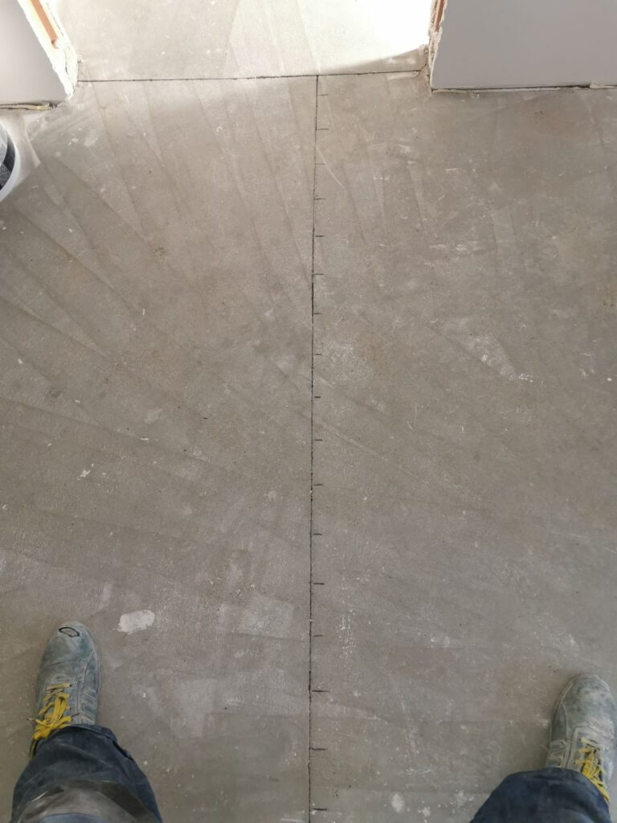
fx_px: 642
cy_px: 412
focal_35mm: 27
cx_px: 308
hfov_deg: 51.4
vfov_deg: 65.3
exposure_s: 1/50
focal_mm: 5.56
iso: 160
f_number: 1.6
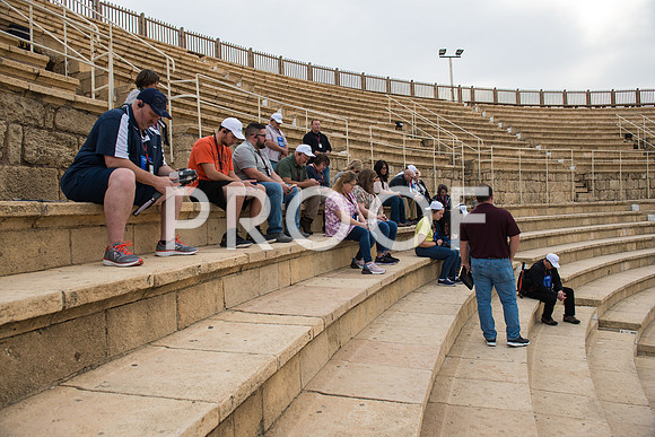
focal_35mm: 24
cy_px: 218
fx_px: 437
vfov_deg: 53.2
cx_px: 328
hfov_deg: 73.7
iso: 100
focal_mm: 24
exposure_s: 1/500
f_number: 3.5
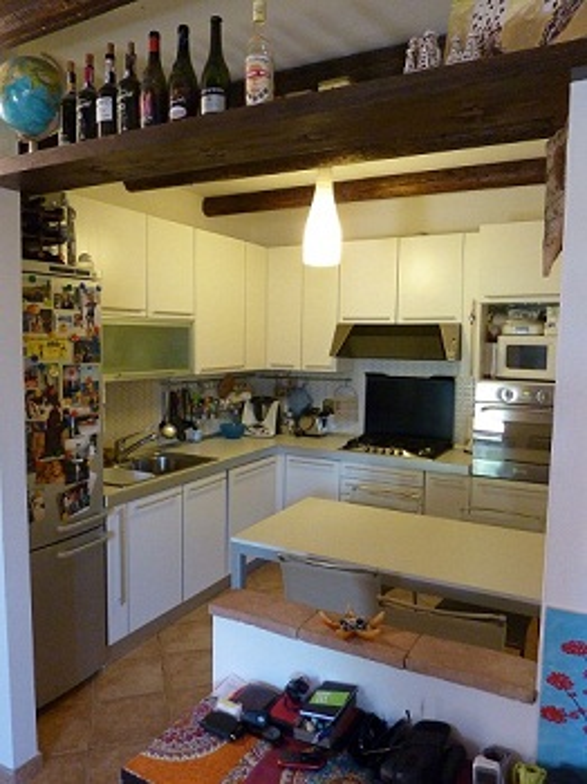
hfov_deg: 54.8
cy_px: 392
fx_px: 566
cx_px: 294
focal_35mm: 25
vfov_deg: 69.4
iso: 400
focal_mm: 4.1
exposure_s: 1/25
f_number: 3.3
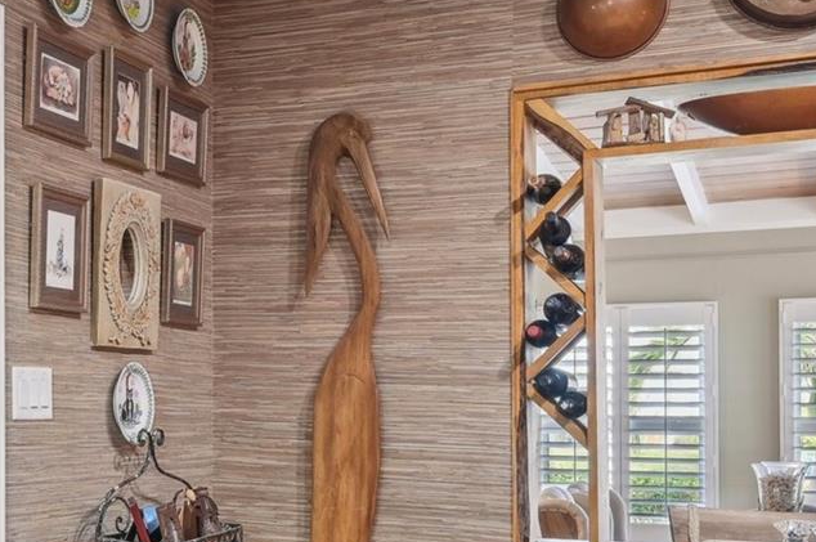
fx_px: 1200
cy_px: 400
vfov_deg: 25.2
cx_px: 88
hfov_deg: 35.4
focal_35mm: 53
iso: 400
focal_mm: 21
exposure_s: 1/4
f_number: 8
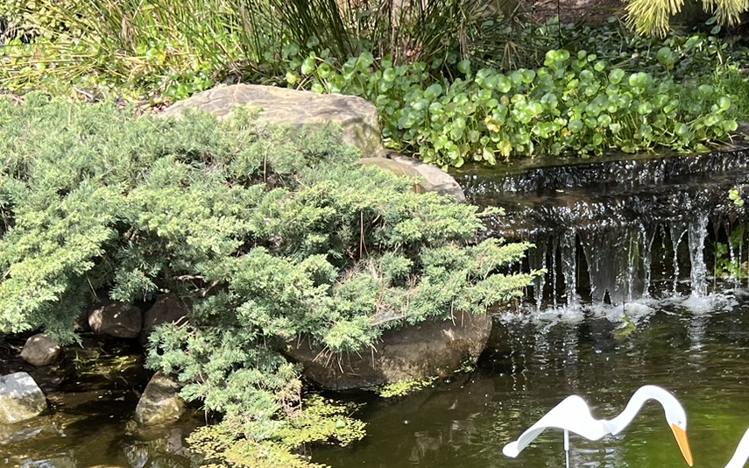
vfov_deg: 19.4
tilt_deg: -20.9
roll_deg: +1.6
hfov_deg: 30.5
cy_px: 417
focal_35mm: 66
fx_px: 1347
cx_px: 576
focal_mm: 5.7
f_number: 1.5
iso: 50
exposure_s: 1/753
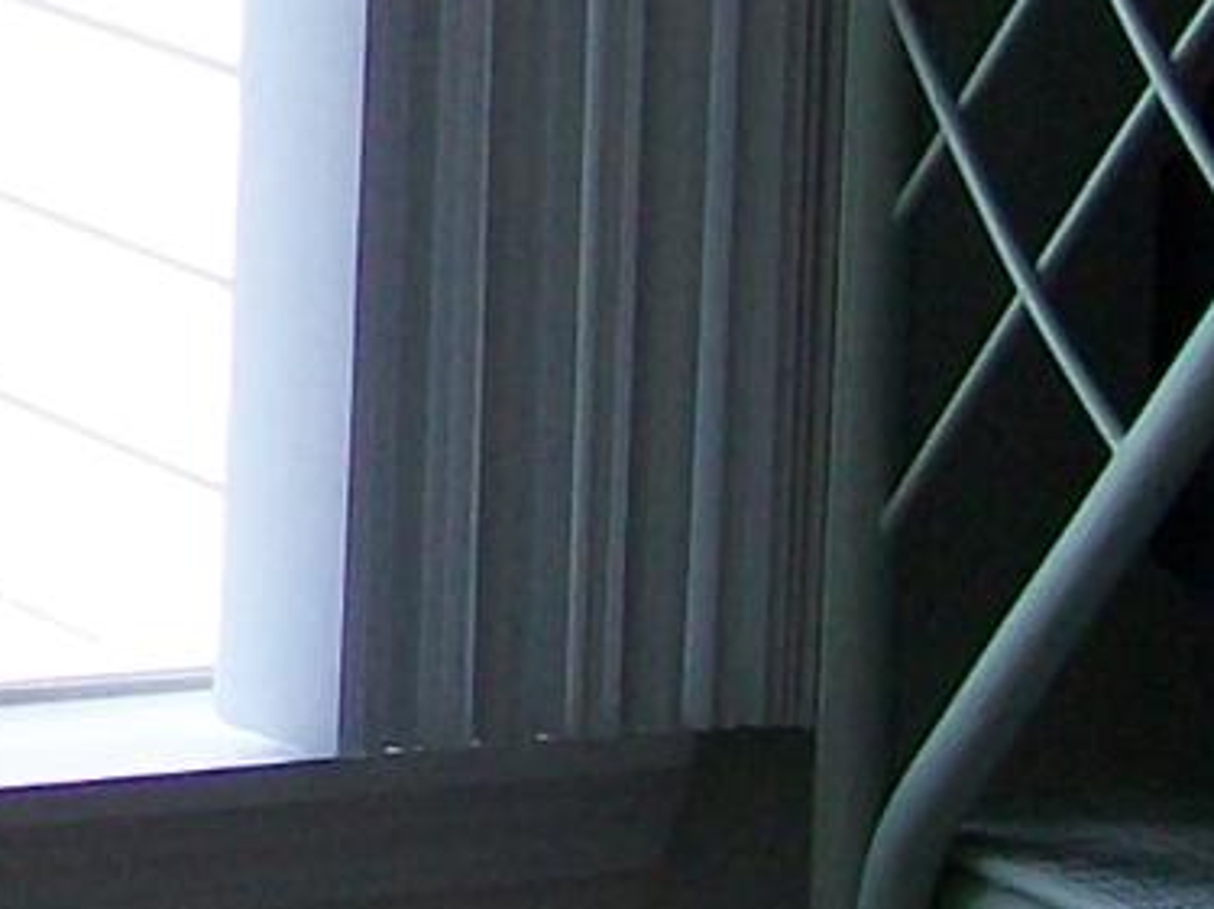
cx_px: -1196
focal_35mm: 242
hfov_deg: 7.8
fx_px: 8484
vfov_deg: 6.1
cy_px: -233
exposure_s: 1/320
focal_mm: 6.1
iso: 64
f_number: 2.7
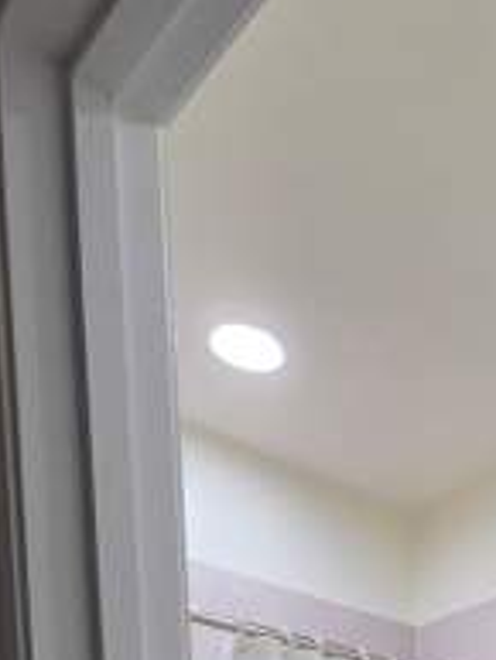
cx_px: 616
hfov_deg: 28.6
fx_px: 821
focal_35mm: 43
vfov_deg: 28.7
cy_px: 981
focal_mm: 2.2
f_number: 2.2
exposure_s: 1/120
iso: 200
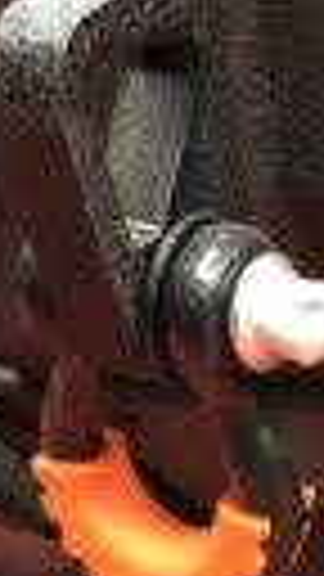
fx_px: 2184
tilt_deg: -8.5
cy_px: 72
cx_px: 22
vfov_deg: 14.9
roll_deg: +0.8
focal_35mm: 143
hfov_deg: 8.4
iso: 100
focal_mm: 4
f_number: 1.8
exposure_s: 1/9
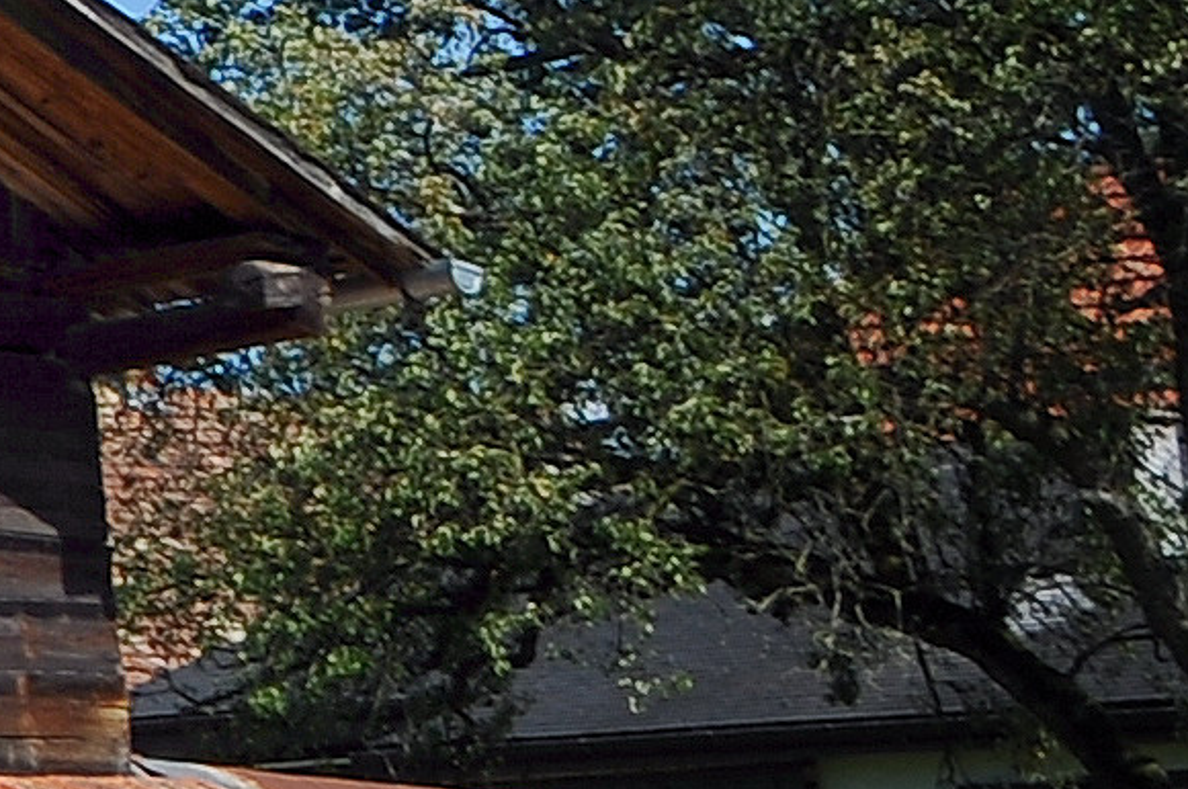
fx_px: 8041
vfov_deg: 5.6
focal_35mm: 244
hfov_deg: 7.0
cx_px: -3060
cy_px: -219
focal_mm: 22
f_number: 8
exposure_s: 1/250
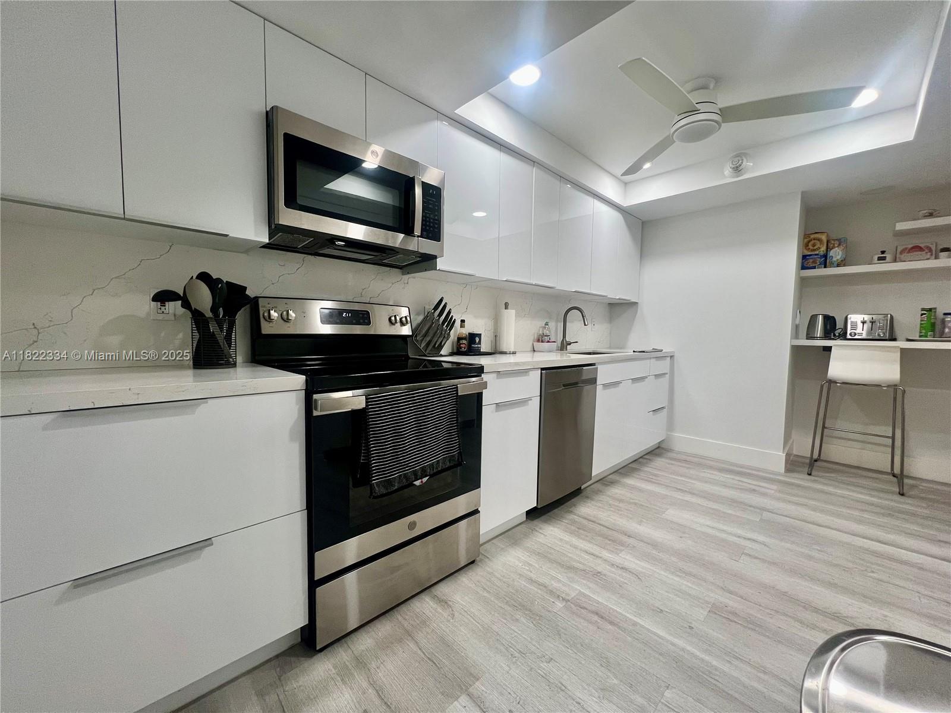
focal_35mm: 13
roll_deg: -0.7
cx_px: 476
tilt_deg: -4.5
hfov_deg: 106.2
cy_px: 356
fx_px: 357
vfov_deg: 89.9
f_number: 1.8
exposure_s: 1/120
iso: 160
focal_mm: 1.57
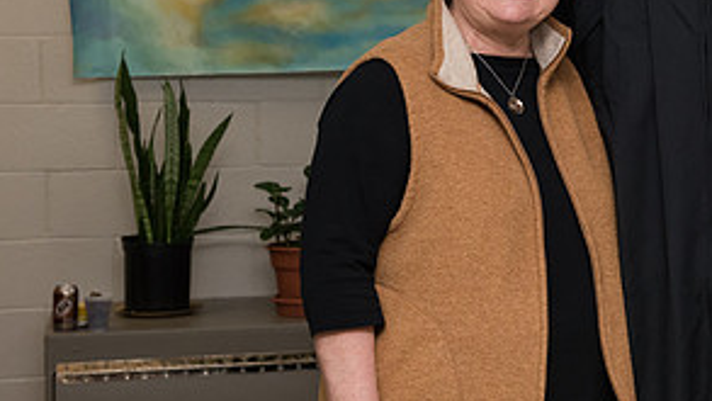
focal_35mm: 114
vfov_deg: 10.6
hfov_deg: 18.3
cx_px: 700
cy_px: 106
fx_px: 2153
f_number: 7.1
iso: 1600
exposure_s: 1/160
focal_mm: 55
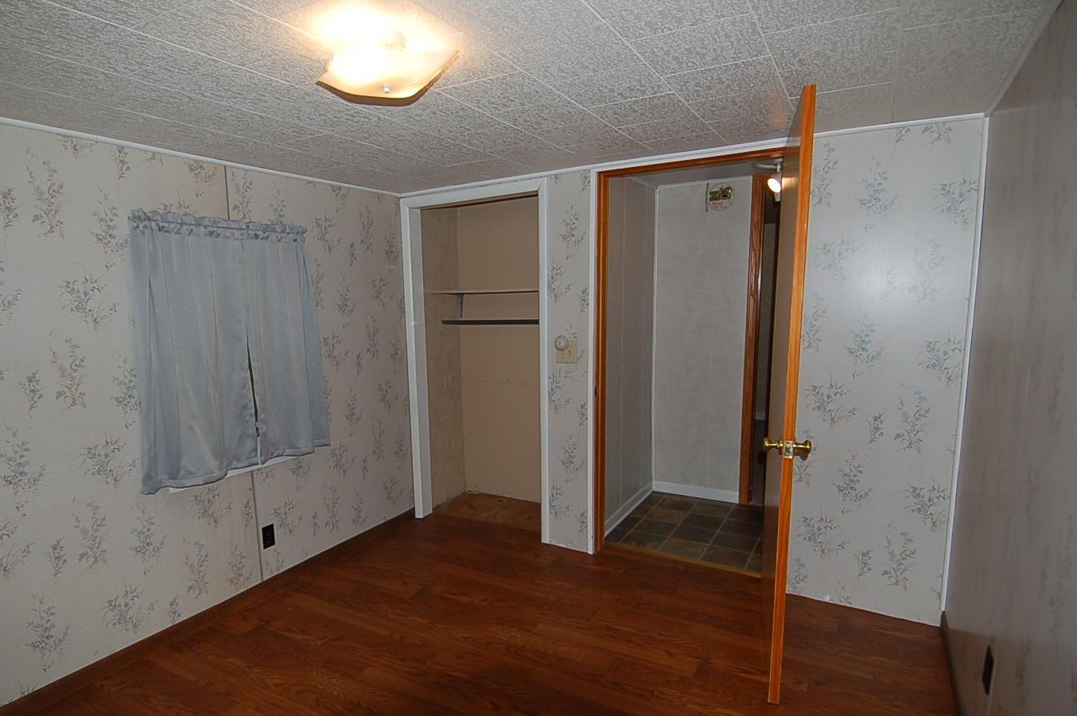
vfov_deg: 61.7
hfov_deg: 84.0
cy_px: 392
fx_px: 598
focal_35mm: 20
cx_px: 512
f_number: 4
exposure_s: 1/250
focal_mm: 12
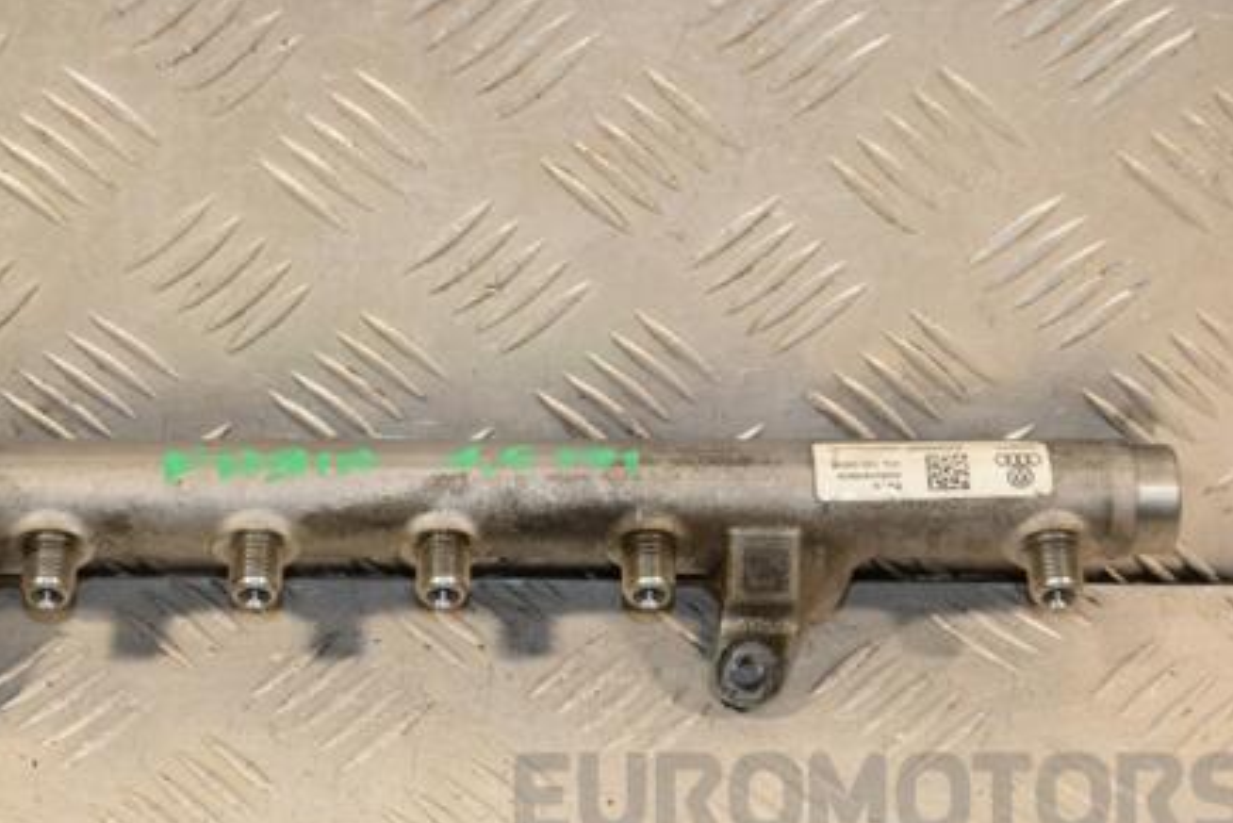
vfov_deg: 13.8
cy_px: 419
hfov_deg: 20.6
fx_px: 3392
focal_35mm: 99
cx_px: 461
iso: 800
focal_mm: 48
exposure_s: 1/200
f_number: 7.1
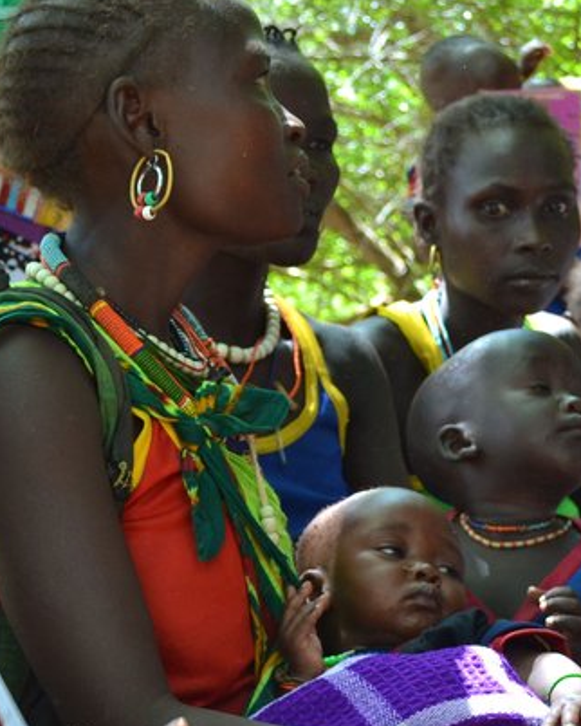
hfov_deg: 17.8
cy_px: 572
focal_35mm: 86
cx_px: 211
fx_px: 1847
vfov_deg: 22.0
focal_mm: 24
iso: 400
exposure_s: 1/100
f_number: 5
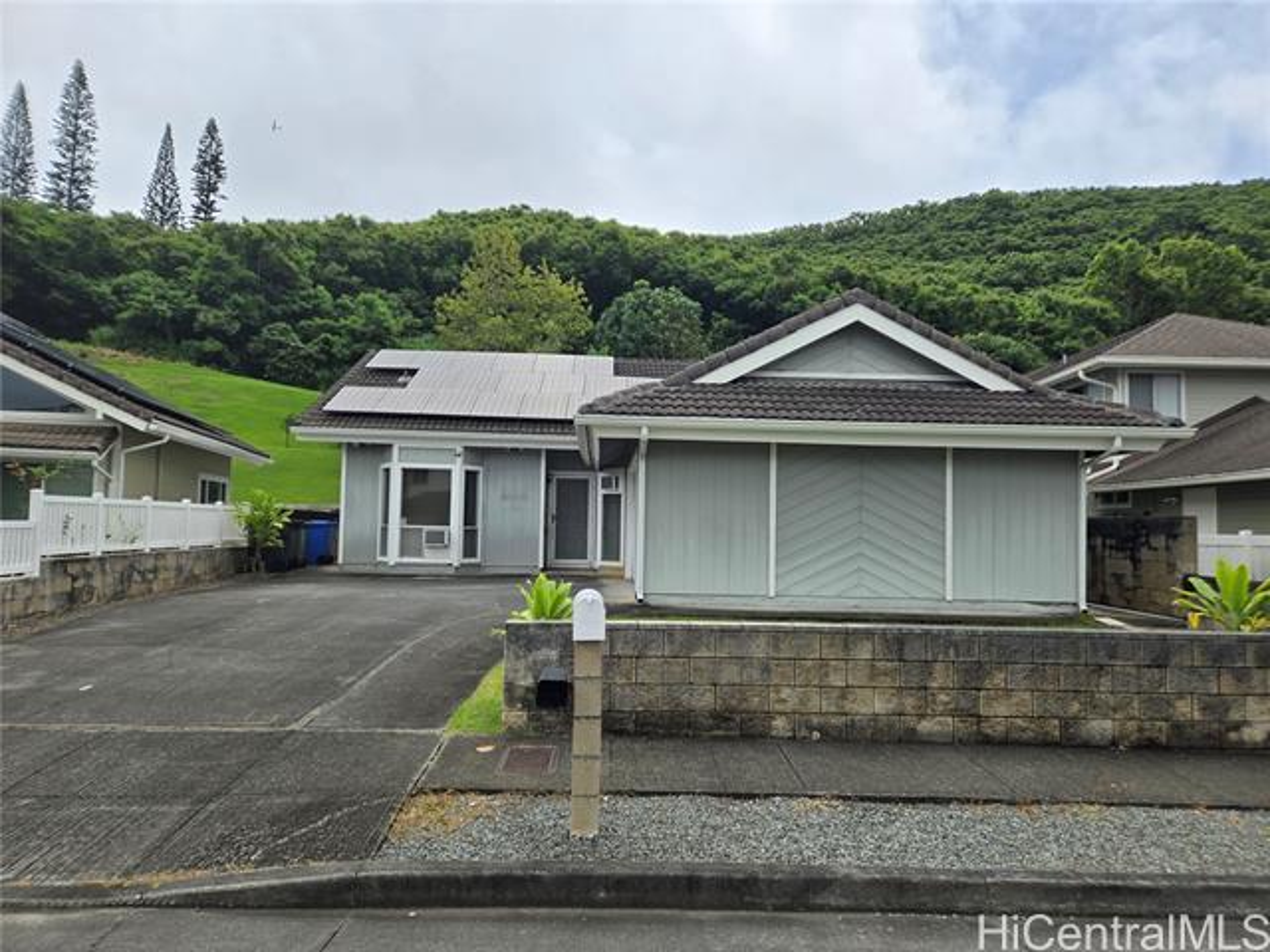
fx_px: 844
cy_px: 476
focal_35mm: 23
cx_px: 635
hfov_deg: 73.9
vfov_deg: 58.9
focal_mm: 5.4
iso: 25
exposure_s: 1/2302
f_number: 1.8
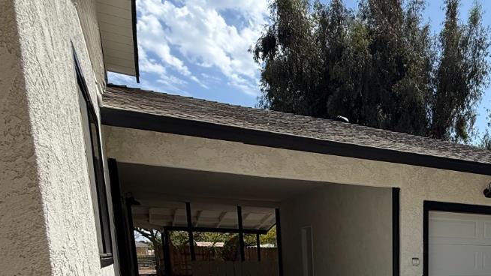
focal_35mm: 35
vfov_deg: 28.8
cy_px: 338
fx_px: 456
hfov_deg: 49.9
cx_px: 447
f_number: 2.2
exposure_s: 1/2717
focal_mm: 2.22
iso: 50
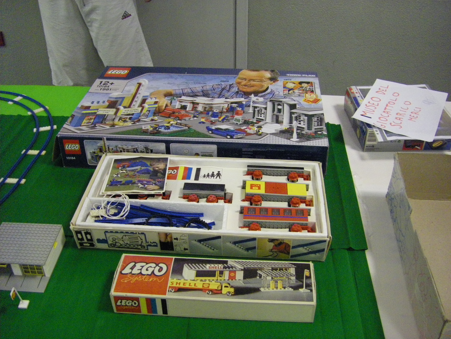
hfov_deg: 49.0
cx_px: 226
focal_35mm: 38
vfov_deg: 37.7
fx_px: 495
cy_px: 170
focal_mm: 6.3
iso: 800
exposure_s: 1/20
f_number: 3.5
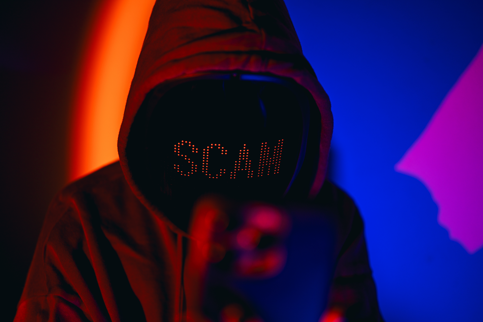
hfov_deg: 39.6
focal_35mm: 50
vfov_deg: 27.0
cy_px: 161
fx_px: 671
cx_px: 242
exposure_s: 1/125
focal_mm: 50
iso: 320
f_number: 1.8
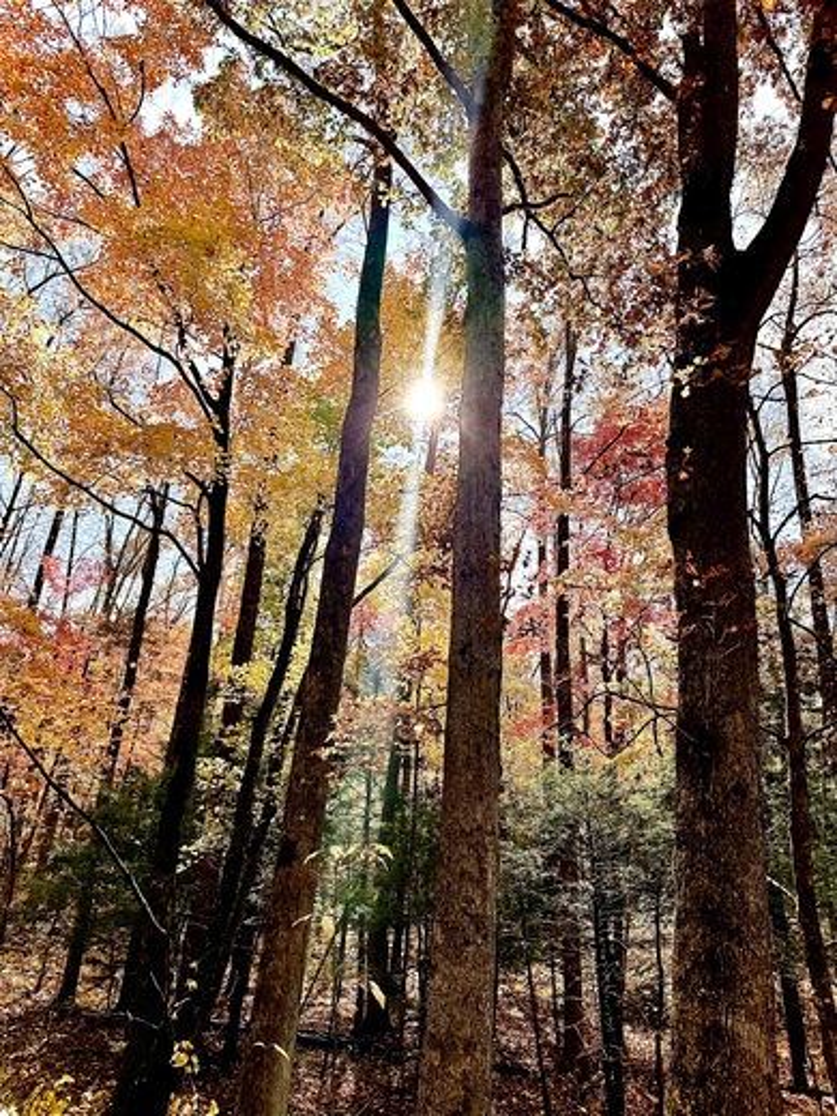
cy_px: 558
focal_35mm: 24
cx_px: 418
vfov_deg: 71.6
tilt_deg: +24.6
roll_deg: -0.3
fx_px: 774
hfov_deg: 56.8
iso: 80
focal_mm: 6.76
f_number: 1.78
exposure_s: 1/3413
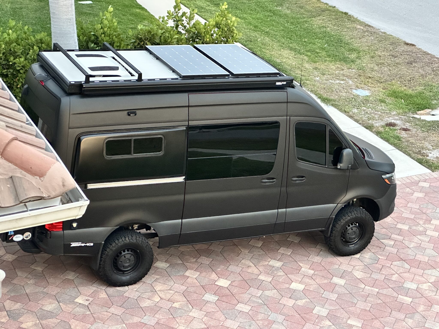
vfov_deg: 19.1
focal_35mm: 77
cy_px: 164
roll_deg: -0.7
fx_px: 977
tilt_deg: -24.7
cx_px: 220
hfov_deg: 25.3
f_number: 2.8
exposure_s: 1/41
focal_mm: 9
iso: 800
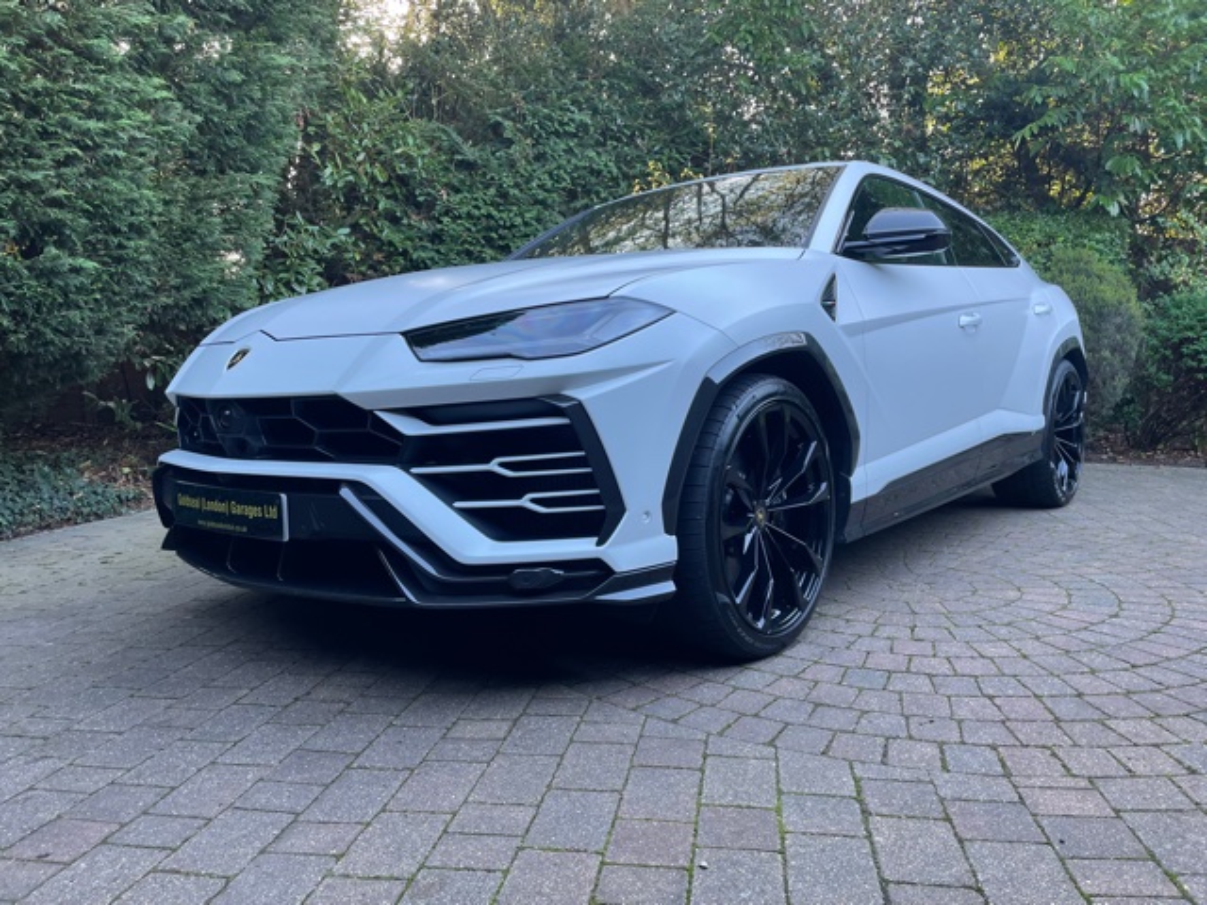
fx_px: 907
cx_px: 604
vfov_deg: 53.1
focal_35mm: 26
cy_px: 452
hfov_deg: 67.3
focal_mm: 4.2
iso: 64
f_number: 1.6
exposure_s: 1/121
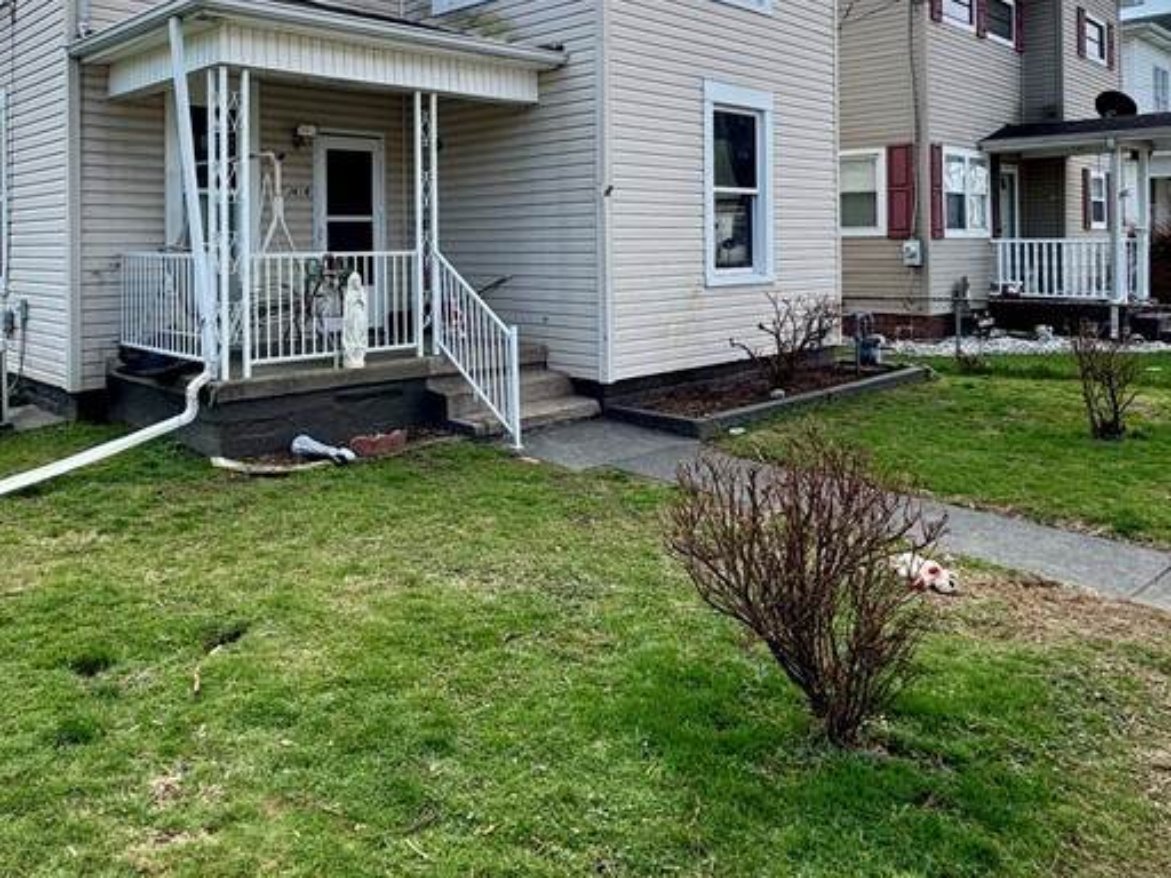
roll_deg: +0.5
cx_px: 421
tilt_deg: +0.0
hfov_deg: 62.3
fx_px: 947
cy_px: 238
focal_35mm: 28
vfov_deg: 48.2
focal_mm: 2.22
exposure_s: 1/779
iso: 40
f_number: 2.2
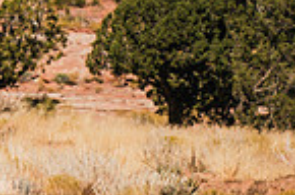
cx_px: -258
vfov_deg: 0.6
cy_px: 5
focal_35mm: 2407
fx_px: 19681
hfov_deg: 0.9
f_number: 6.3
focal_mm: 600
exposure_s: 1/1600
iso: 160
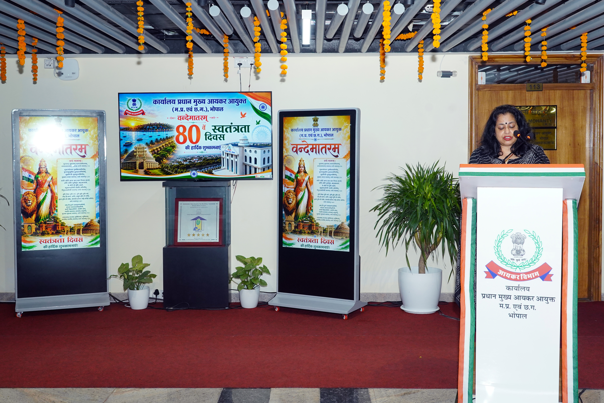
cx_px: 302
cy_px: 202
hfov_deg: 53.1
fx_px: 604
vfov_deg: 36.9
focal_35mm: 36
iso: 2500
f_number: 8
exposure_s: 1/160
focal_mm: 36
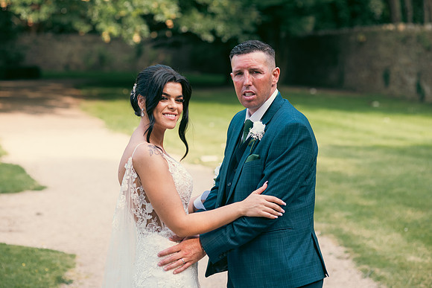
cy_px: 144
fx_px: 1200
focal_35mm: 100
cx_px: 216
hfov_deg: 20.4
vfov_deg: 13.7
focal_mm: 100
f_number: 3.5
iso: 100
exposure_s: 1/200
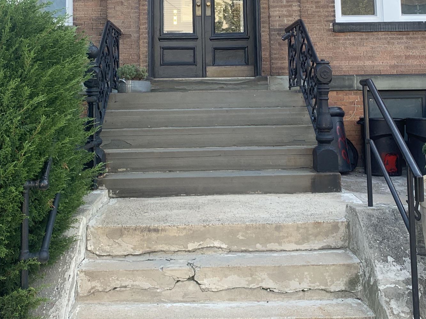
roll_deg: +0.8
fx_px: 554
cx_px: 210
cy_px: 41
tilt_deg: +5.2
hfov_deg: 42.1
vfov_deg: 30.9
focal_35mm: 45
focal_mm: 4.25
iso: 25
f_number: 1.8
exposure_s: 1/179
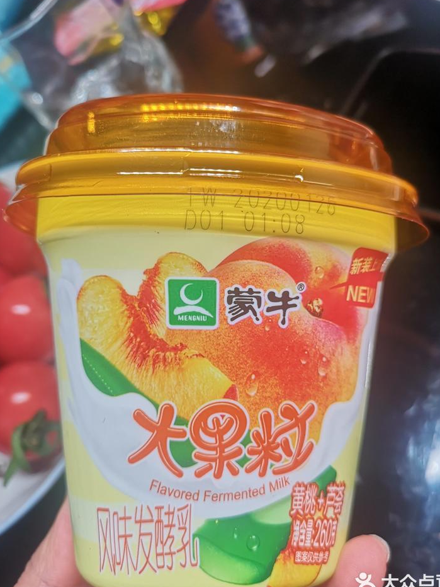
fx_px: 491
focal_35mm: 29
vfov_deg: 61.6
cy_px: 306
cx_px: 229
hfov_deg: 48.2
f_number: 1.8
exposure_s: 1/100
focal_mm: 3.95
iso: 50
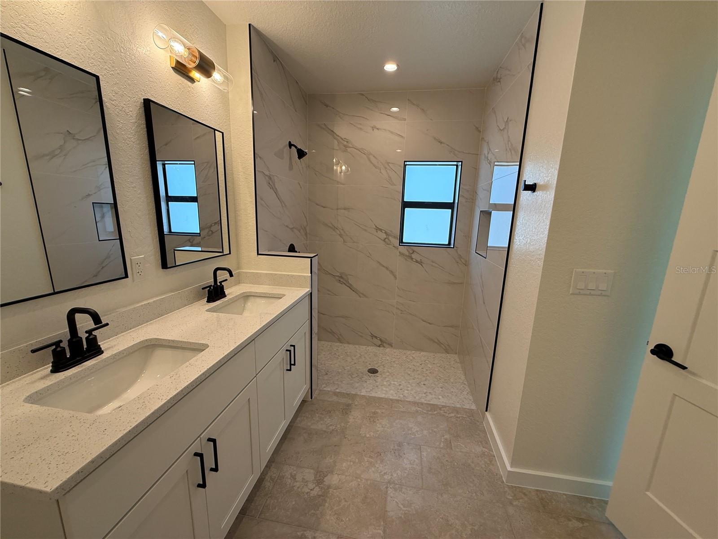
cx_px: 359
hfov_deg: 102.1
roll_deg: -2.6
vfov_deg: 85.7
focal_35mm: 14
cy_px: 270
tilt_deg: -11.2
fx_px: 290
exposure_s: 1/120
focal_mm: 2.22
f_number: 2.2
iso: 100
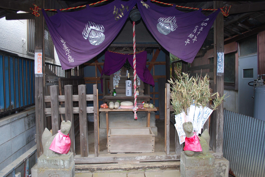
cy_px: 88
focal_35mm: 27
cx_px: 132
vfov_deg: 48.0
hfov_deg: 67.3
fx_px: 199
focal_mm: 18
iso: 200
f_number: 3.5
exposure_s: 1/60
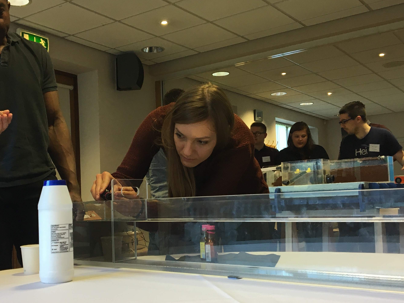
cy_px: 168
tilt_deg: +4.3
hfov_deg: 42.6
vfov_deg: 32.8
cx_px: 152
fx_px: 514
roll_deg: +1.8
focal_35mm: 44
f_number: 2.2
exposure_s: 1/33
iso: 40
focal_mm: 4.15
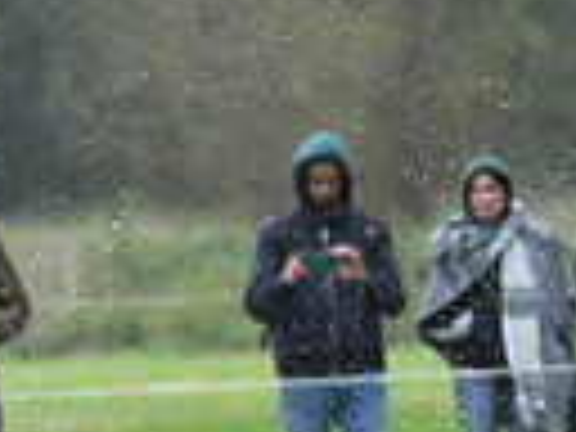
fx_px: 23861
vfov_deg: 1.0
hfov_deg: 1.4
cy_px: 403
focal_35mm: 1434
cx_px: -634
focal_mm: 220
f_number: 4.5
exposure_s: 1/1250
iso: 1100
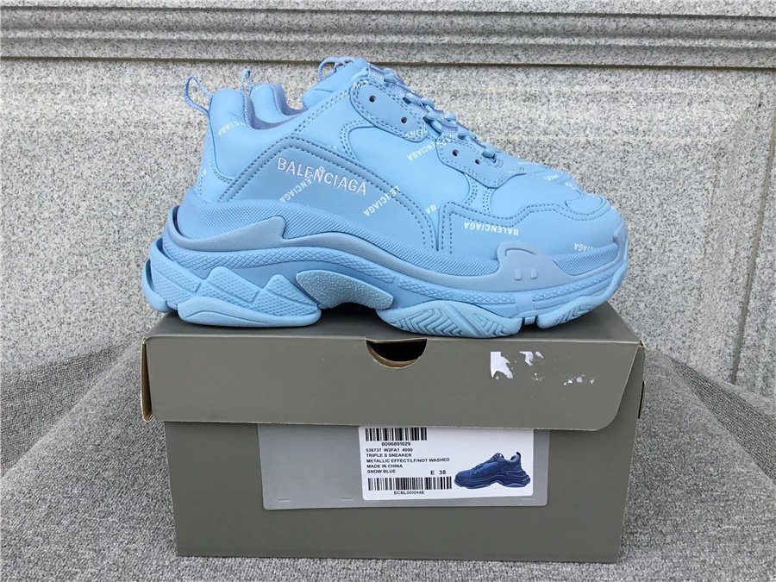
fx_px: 695
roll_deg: -0.4
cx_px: 388
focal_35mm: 31
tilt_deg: -17.3
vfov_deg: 45.4
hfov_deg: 58.4
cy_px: 291
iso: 25
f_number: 2.4
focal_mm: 3.3
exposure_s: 1/314
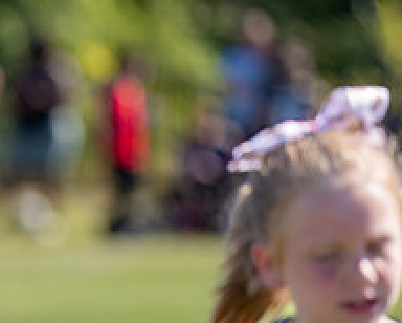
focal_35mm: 684
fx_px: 8146
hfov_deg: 2.8
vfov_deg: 2.3
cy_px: 285
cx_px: -182
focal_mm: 180
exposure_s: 1/2000
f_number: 2.8
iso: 200
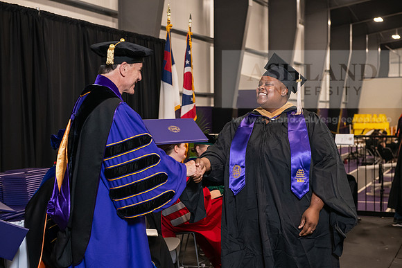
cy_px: 134
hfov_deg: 32.4
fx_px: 692
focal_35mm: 62
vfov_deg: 21.9
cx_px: 201
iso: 2000
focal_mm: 62
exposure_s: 1/125
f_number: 5
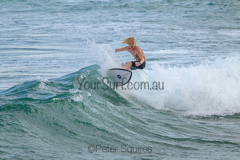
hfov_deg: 2.6
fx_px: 5334
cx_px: 120
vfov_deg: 1.7
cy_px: 80
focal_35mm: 800
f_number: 11
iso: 1800
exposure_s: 1/2000
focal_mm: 800
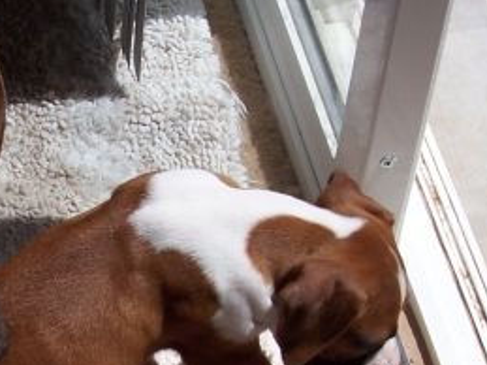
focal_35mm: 163
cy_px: 316
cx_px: 19
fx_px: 2292
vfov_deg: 9.1
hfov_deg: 12.0
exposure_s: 1/500
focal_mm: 10.8
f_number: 6.7
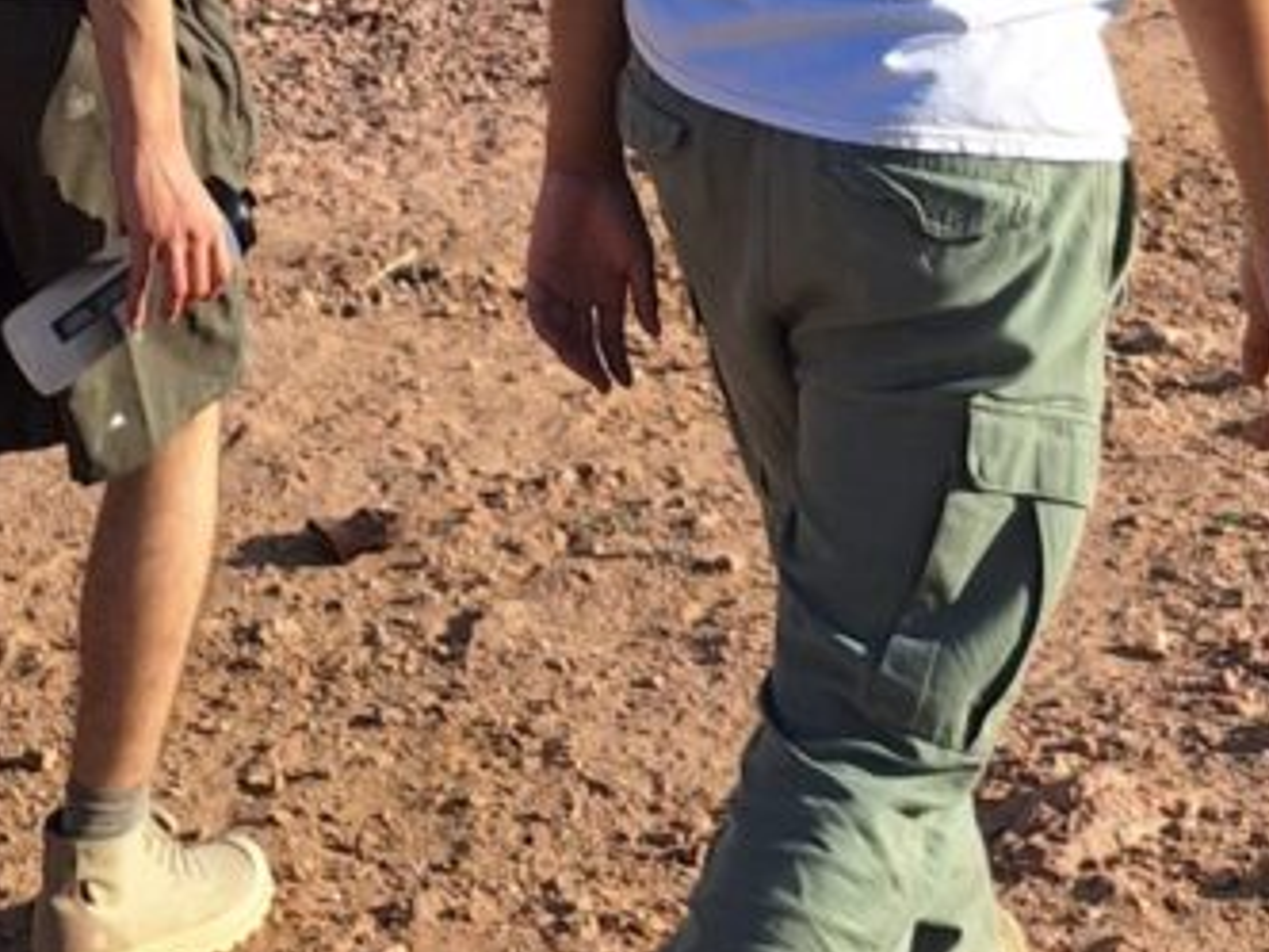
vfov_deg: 20.6
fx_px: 2603
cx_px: 138
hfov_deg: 26.5
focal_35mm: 71
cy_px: 237
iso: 40
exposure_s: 1/1984
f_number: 1.8
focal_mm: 5.54
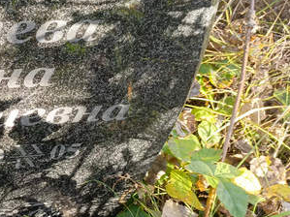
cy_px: 107
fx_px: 561
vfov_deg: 21.9
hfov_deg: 27.1
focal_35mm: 67
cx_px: -11
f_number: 1.69
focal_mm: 4.76
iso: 187
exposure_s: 1/100
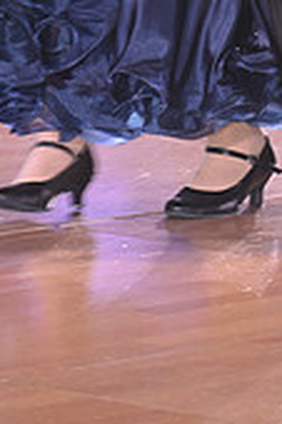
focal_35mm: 580
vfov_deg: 3.5
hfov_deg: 2.4
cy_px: -234
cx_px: 298
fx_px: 6828
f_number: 5
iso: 2000
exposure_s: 1/200
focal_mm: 170
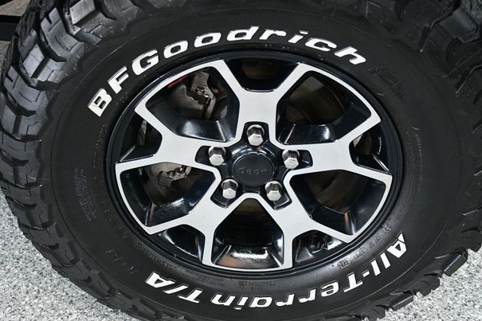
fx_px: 736
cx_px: 232
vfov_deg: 24.6
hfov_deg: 36.3
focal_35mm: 55
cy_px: 159
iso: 3200
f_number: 4.2
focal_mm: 35
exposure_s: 1/100
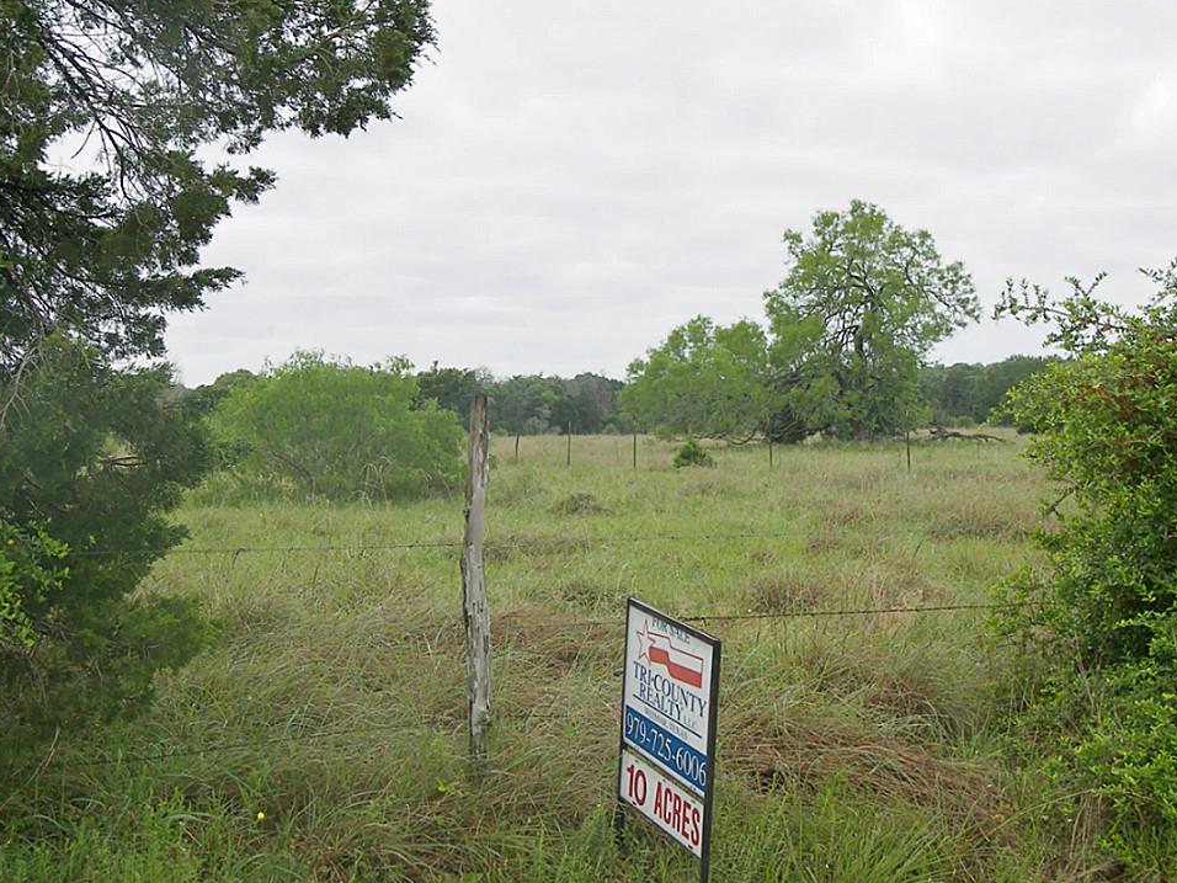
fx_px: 1530
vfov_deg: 32.2
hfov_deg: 42.1
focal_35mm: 45
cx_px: 582
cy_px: 421
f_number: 3.2
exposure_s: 1/80
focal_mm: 8.8
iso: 50
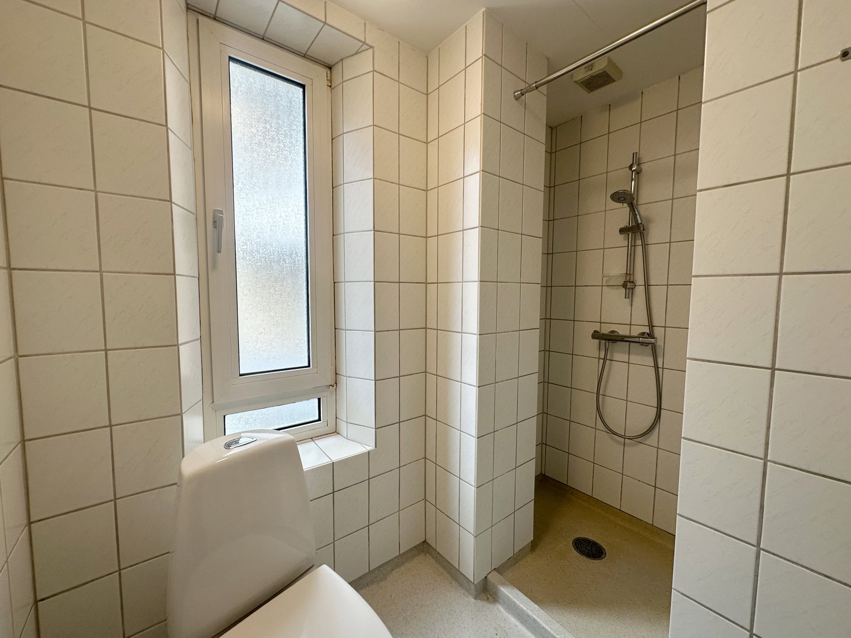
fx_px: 344
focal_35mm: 14
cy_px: 319
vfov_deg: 85.7
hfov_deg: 102.1
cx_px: 426
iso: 64
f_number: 2.2
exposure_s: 1/100
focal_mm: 2.22
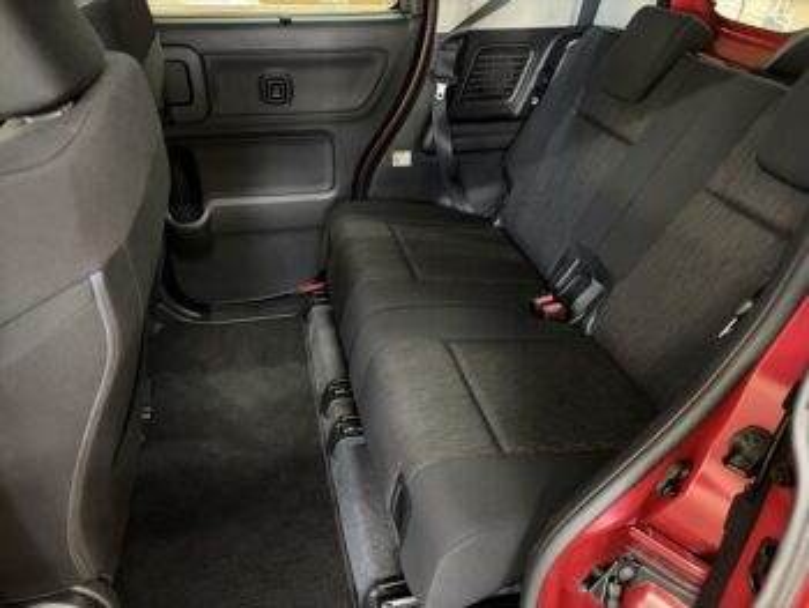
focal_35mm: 26
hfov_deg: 67.3
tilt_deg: -32.1
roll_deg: -2.3
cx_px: 404
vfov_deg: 53.1
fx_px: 608
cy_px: 304
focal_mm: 5.96
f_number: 1.6
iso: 1000
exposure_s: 1/30
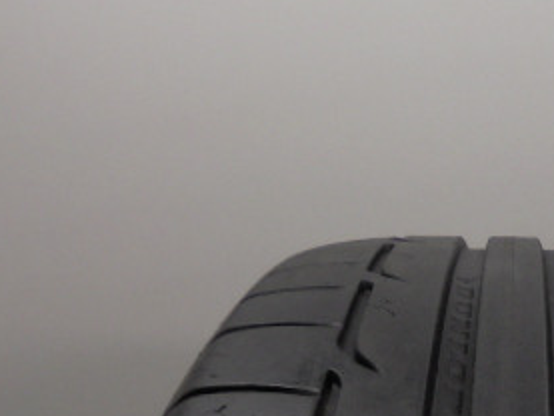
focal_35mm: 60
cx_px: 504
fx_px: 961
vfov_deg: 24.4
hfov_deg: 30.7
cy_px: 170
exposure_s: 1/50
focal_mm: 4.6
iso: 100
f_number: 3.5
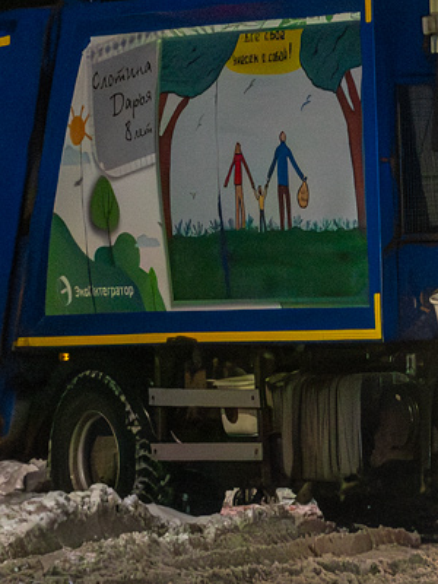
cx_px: 461
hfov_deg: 5.4
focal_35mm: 274
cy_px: 102
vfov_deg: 7.2
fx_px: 4623
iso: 6400
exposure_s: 1/125
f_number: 6.3
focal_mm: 95
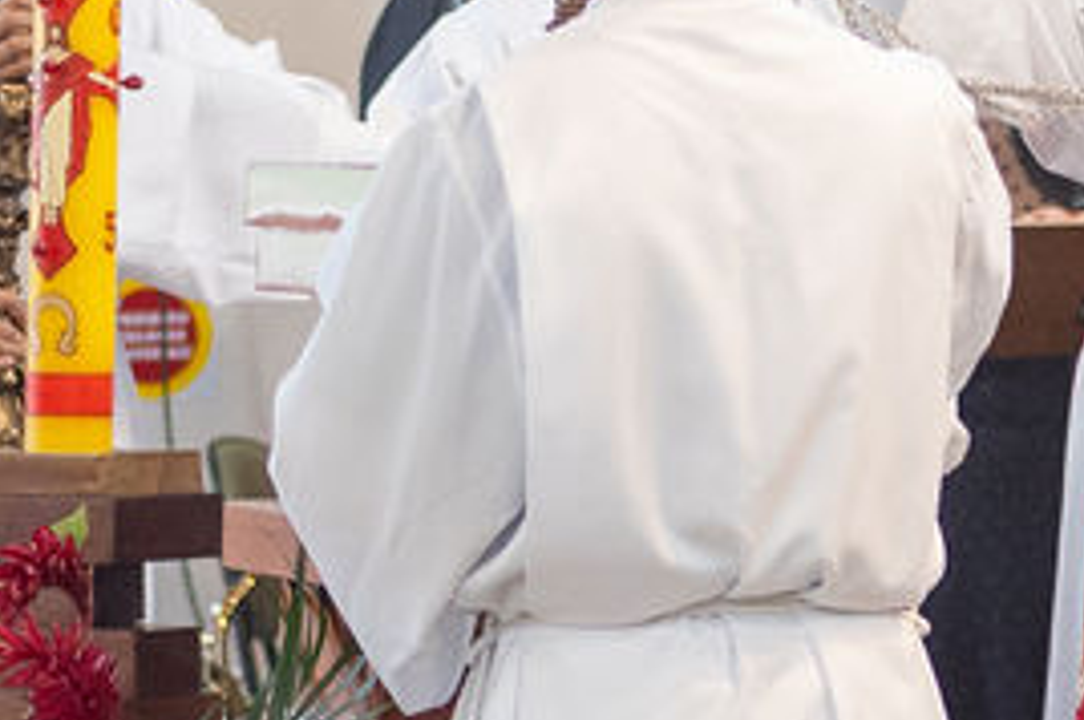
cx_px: 1031
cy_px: -164
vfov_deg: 6.8
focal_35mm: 199
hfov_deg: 10.3
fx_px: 5985
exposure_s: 1/160
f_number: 1.8
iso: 1000
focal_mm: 35
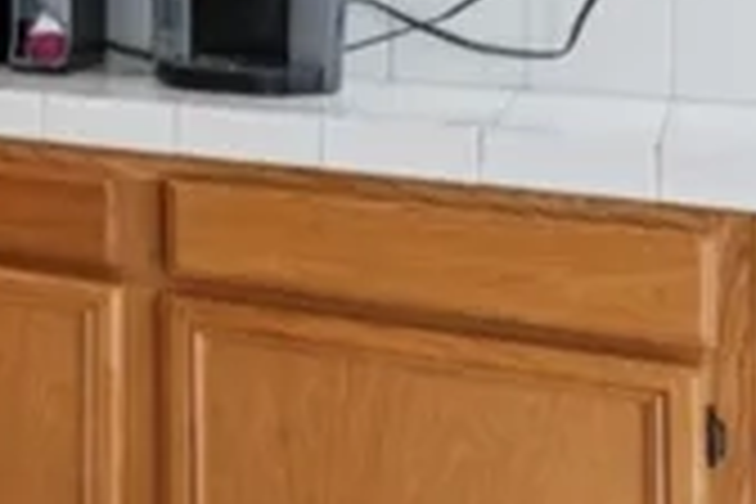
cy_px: -126
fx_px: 1732
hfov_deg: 15.2
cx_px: -1028
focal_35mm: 82
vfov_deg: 15.8
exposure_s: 1/3.33
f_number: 13
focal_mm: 16.5
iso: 100
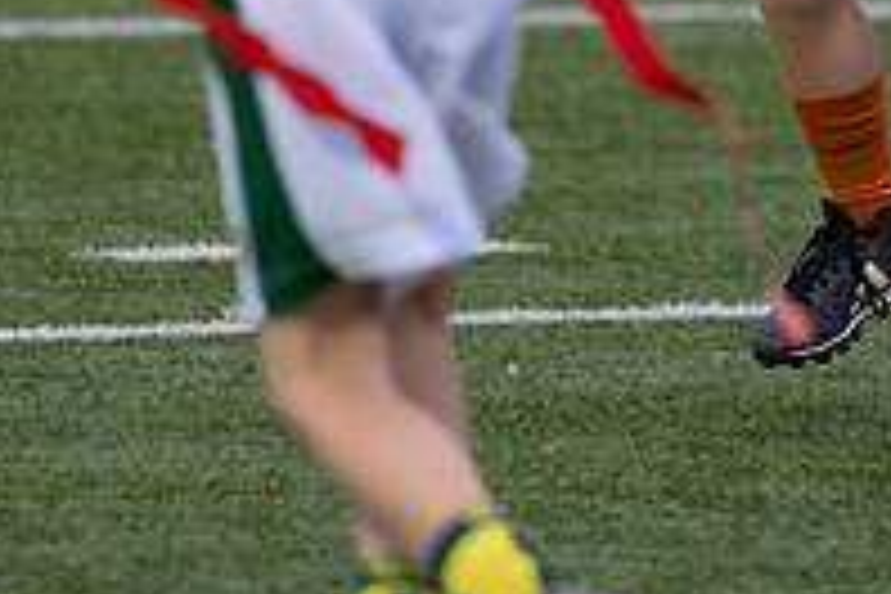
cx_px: 1066
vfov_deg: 1.4
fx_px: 24253
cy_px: -294
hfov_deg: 2.1
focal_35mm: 980
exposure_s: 1/1000
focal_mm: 200
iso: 800
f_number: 2.8
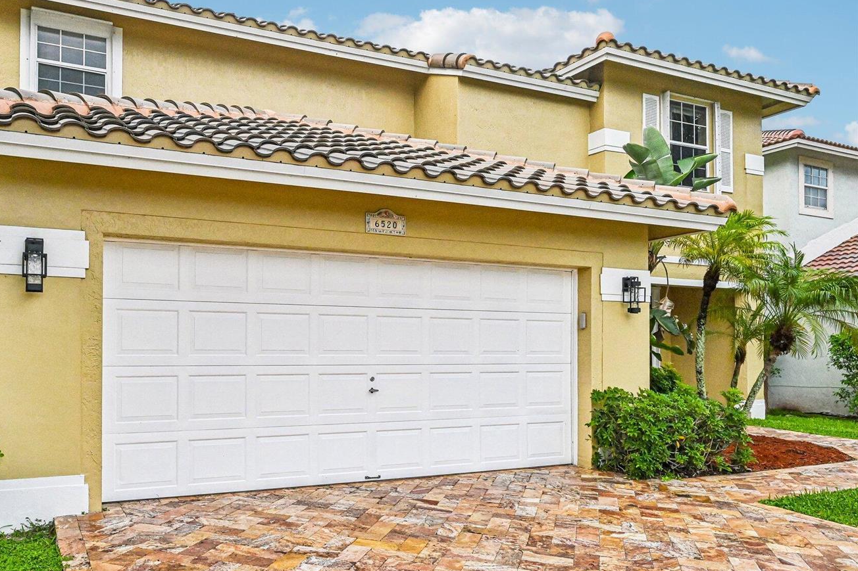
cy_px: 260
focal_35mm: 27
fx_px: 643
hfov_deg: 66.6
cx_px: 333
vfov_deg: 47.9
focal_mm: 22
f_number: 8
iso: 4000
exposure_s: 1/4000
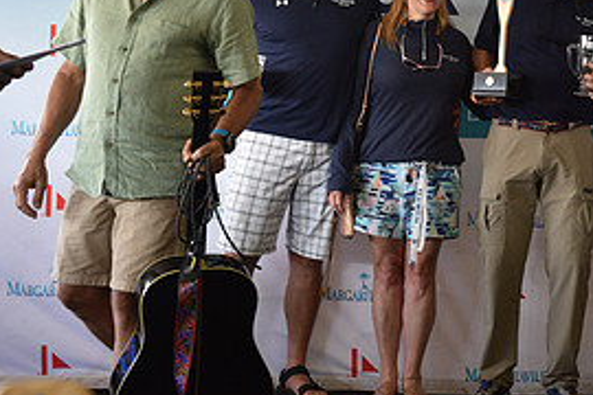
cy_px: 80
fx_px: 1697
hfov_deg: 19.4
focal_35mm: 103
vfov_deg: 13.2
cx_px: 562
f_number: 4.5
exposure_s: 1/160
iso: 800
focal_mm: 48
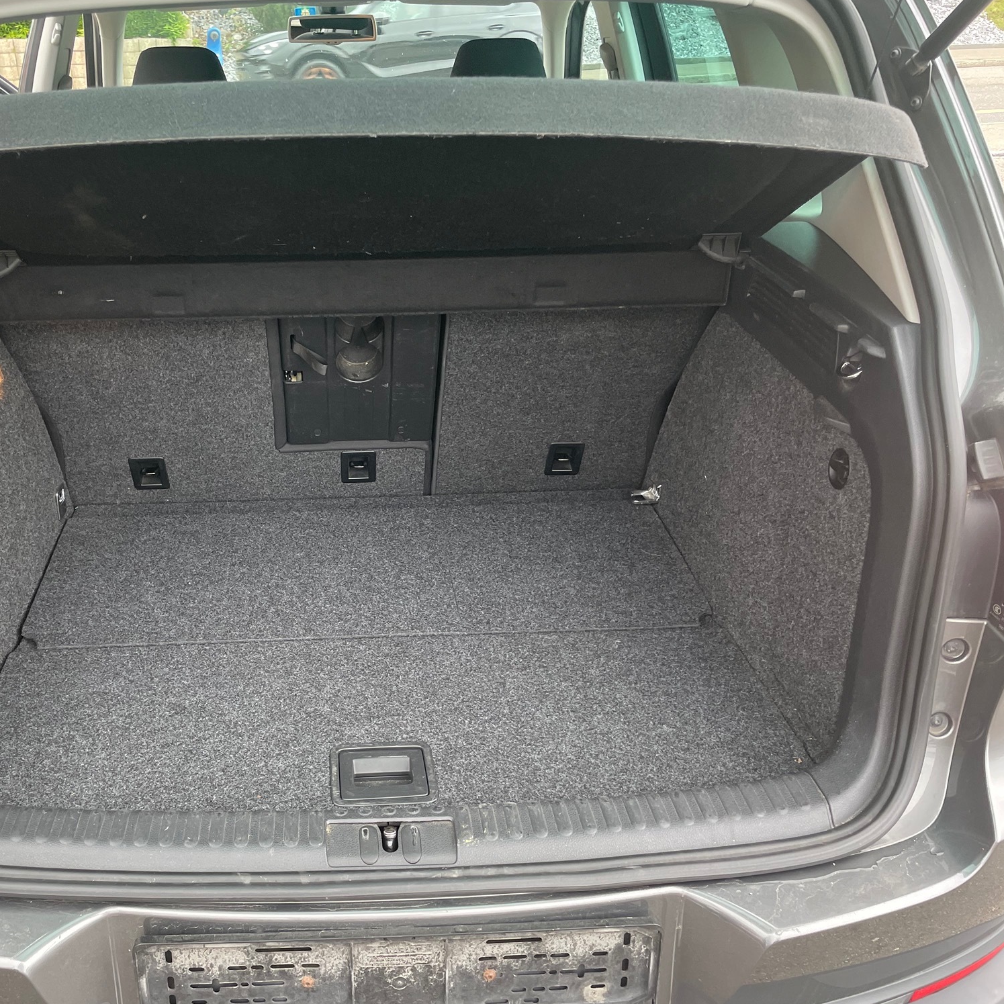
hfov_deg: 51.7
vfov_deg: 52.5
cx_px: 343
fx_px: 1017
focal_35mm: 31
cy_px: 506
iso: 100
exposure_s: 1/121
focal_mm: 4.2
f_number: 1.6
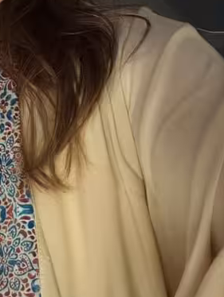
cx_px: -60
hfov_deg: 18.0
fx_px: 664
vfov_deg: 24.2
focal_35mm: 77
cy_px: 2
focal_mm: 2.71
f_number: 1.9
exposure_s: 1/30
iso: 400
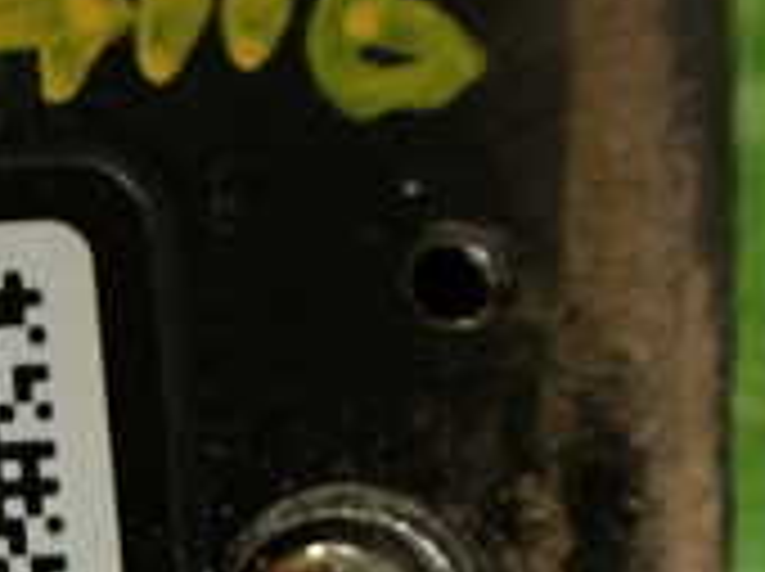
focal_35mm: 113
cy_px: 653
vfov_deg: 12.8
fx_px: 2494
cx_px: -540
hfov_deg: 15.4
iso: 200
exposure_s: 1/30
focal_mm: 5.79
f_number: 2.4
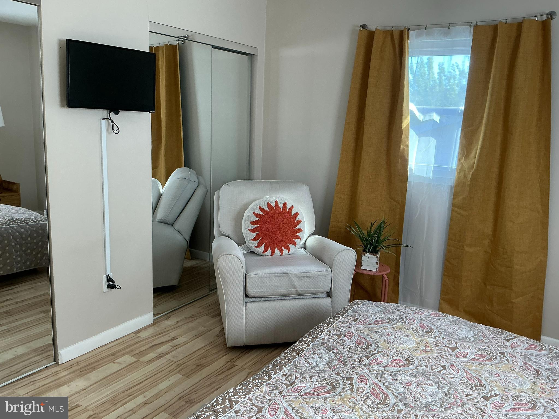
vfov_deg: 49.7
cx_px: 280
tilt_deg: -11.9
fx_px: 452
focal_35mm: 28
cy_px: 210
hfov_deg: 63.4
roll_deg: -2.7
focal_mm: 3
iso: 64
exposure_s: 1/120
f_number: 1.8
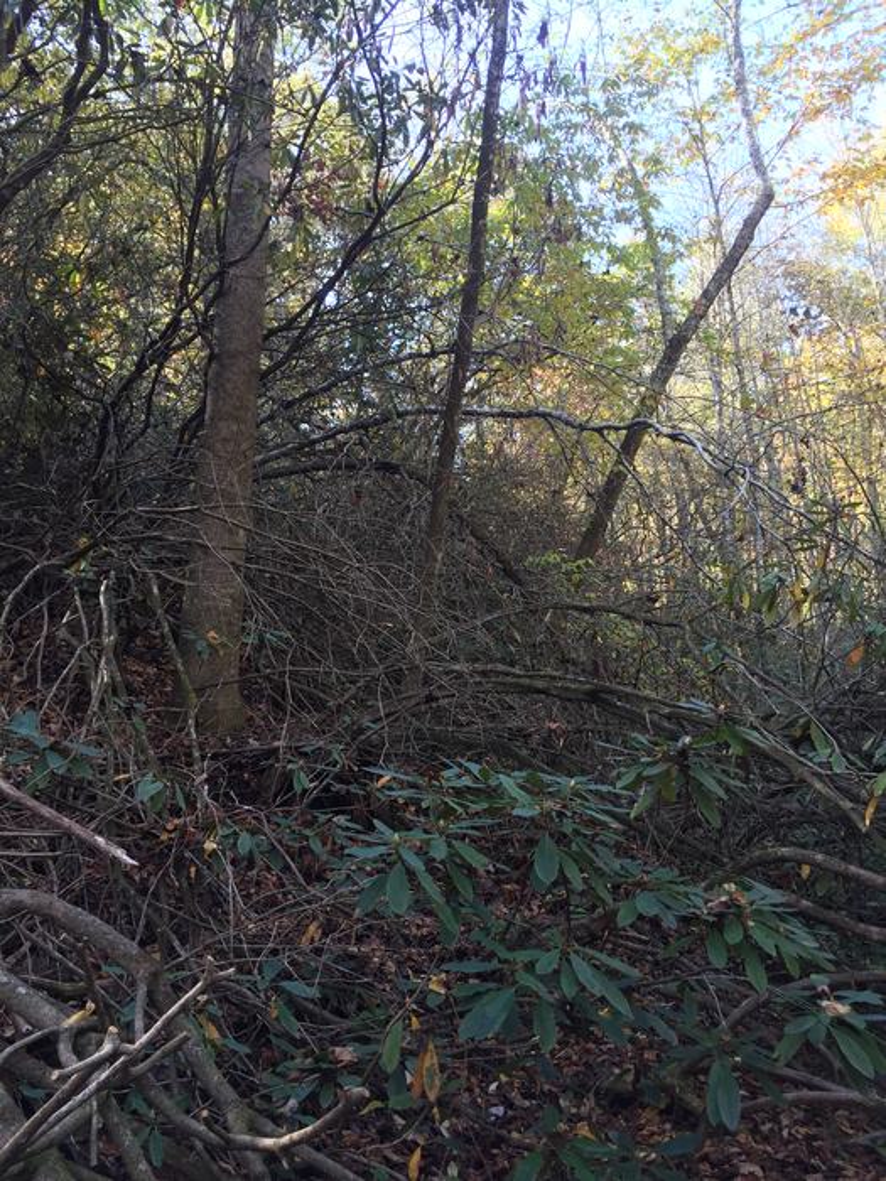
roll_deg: +2.7
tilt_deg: +12.2
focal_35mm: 29
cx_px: 443
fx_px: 990
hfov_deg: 48.2
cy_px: 590
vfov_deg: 61.7
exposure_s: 1/60
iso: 40
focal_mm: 4.15
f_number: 2.2
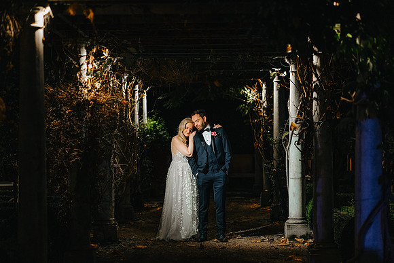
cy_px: 129
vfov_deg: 15.6
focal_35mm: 88
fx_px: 961
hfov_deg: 23.2
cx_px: 202
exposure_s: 1/200
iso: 1250
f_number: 2
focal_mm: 85
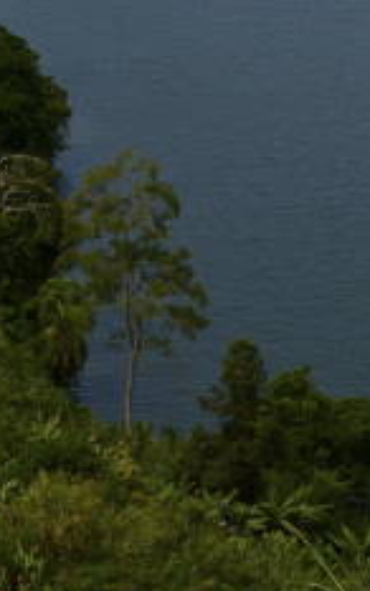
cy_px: 42
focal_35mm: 168
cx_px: 659
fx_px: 2705
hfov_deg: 7.6
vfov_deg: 12.3
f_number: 9
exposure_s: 1/250
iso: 100
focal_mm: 32
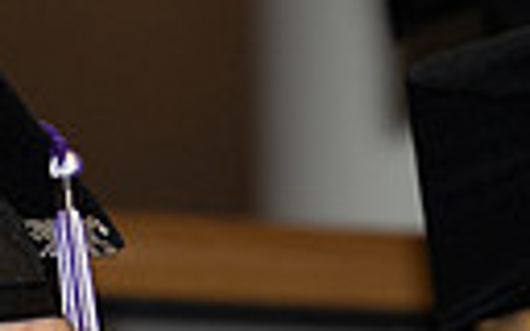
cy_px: 946
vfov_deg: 1.2
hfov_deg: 1.9
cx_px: 59
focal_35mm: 1133
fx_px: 16365
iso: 1000
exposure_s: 1/160
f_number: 5.6
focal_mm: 180
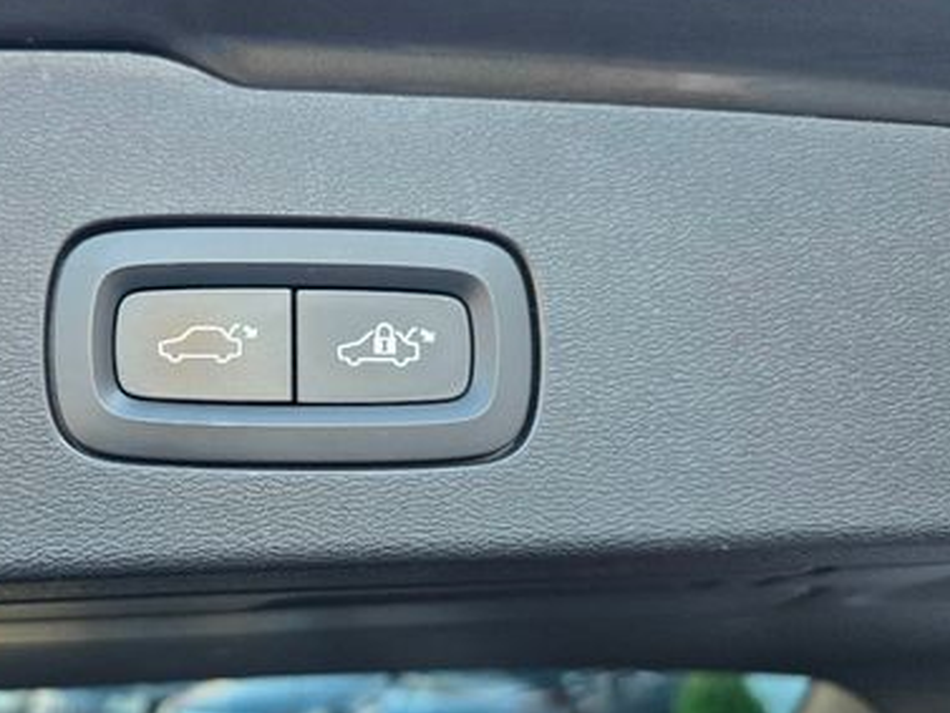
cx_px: 247
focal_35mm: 39
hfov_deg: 46.3
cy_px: 416
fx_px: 1071
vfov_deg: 36.7
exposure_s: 1/180
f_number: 1.7
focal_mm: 6.3
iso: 125
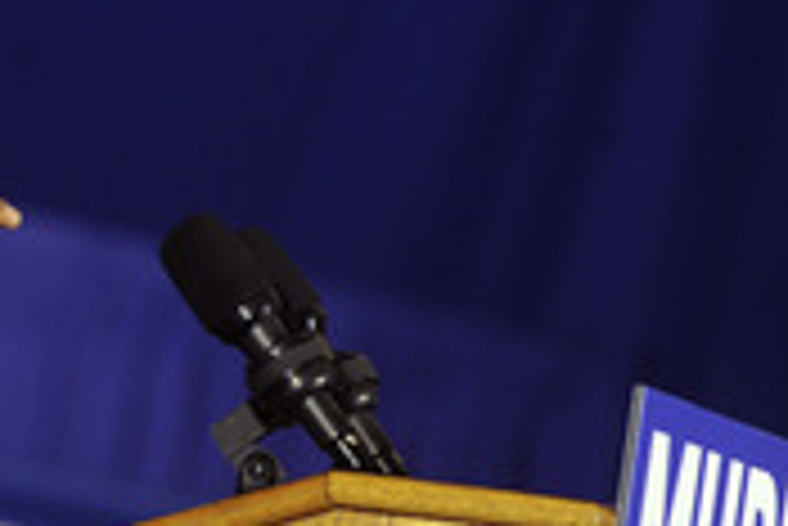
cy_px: -54
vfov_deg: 1.8
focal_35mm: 770
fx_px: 16868
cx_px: 23
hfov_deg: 2.7
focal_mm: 300
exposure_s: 1/250
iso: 1600
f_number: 4.5
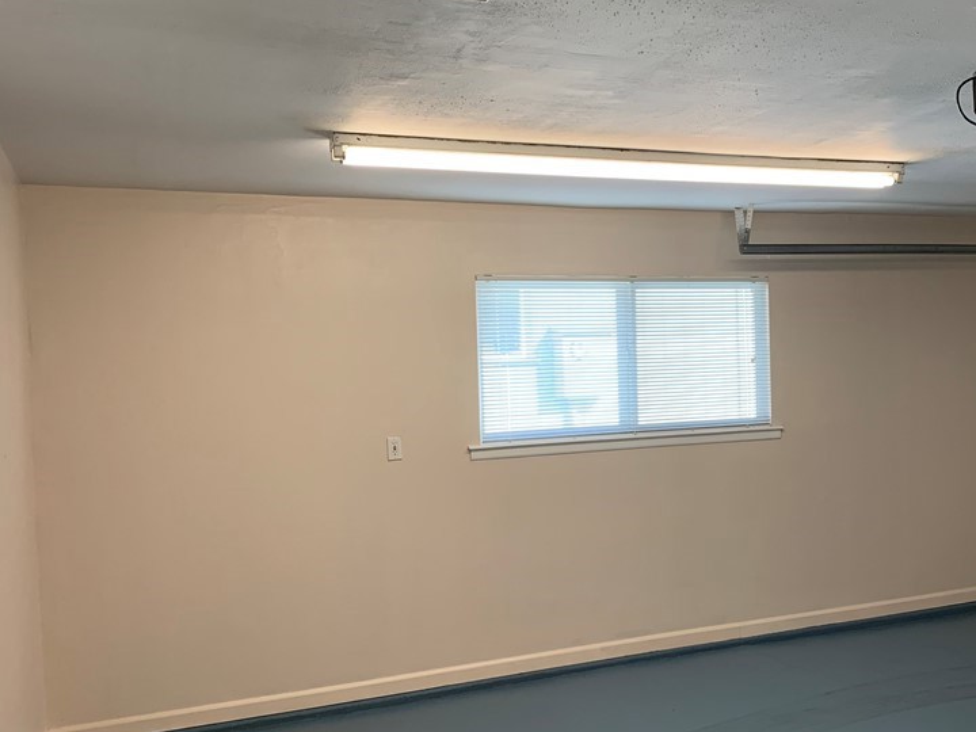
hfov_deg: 49.8
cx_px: 596
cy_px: 386
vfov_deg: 38.7
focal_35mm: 37
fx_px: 1043
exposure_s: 1/60
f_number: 1.8
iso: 80
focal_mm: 4.25
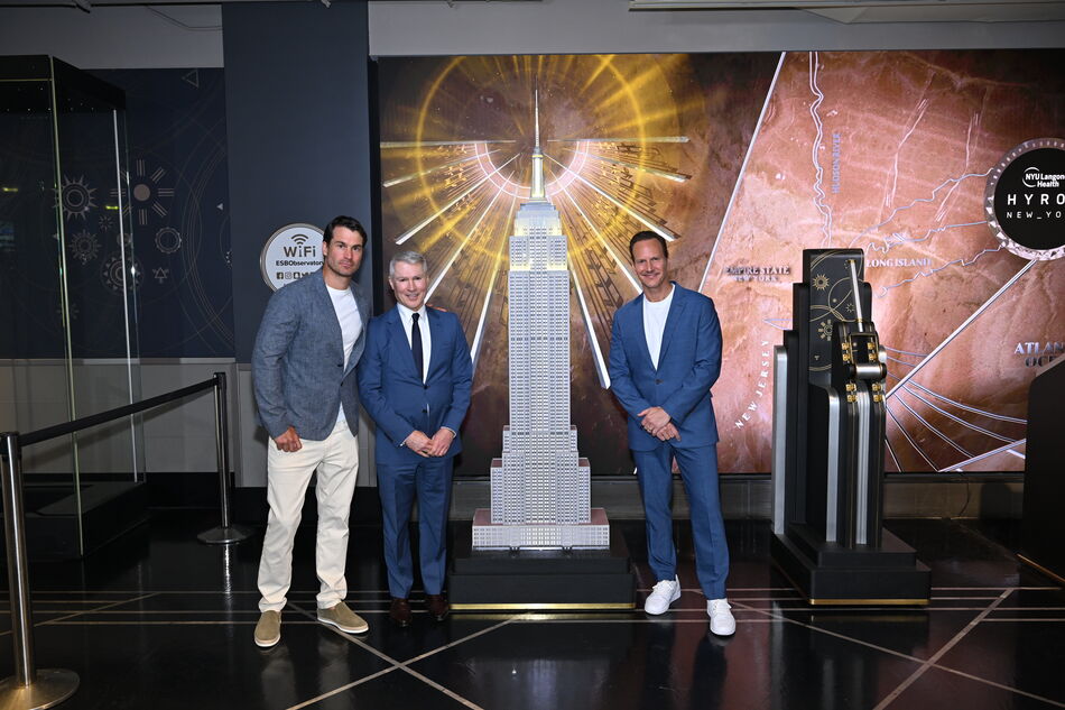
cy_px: 355
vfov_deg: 47.1
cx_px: 532
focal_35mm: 28
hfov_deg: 66.4
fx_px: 813
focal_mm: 27.5
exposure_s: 1/60
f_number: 4.5
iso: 640
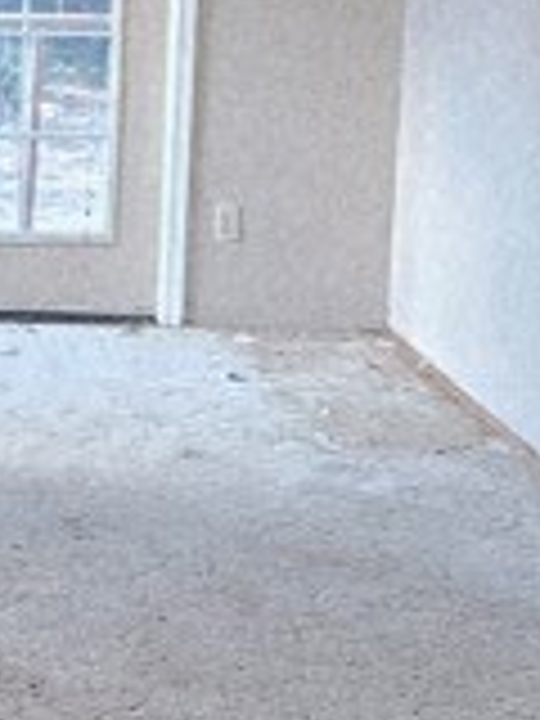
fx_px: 1726
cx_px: -158
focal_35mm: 83
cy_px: 117
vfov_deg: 23.1
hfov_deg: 16.8
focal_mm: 2.2
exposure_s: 1/60
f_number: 2.2
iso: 250
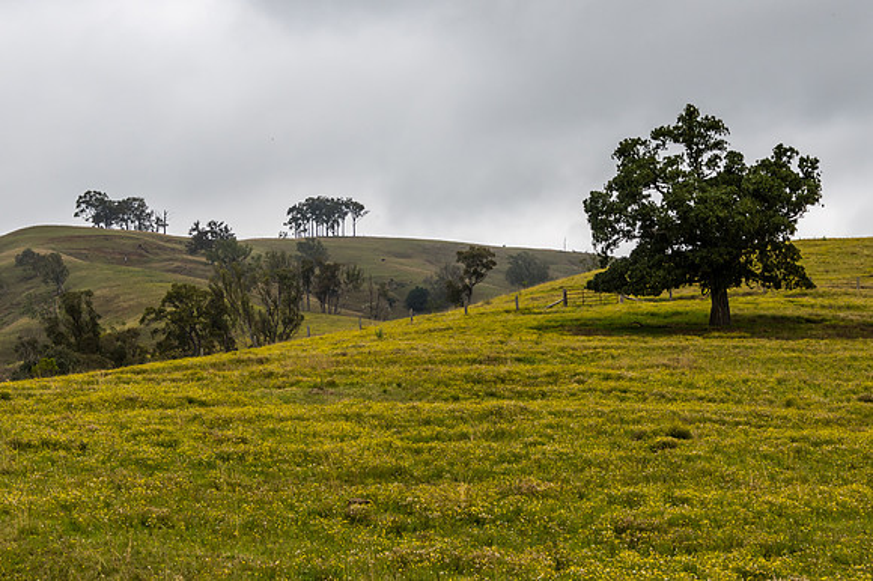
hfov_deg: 22.2
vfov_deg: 14.9
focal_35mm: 92
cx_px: 420
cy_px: 279
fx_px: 2224
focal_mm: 58
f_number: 11
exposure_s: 1/125
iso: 125
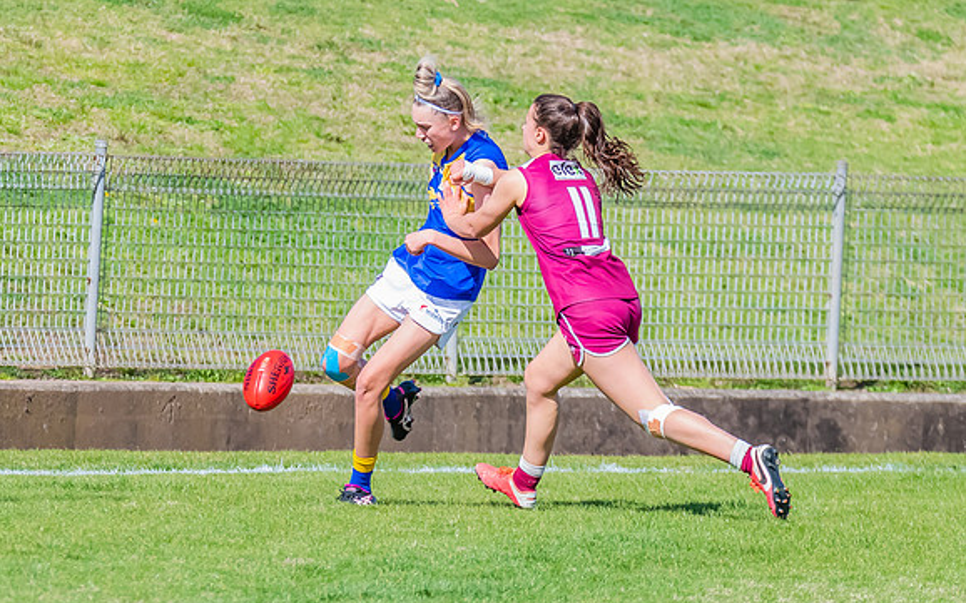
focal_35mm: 794
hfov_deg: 2.6
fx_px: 20899
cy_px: 276
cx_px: 260
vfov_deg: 1.7
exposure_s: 1/1600
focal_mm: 320
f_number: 8
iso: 800
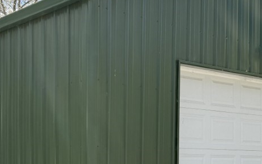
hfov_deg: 28.8
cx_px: 90
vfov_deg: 18.0
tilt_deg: +1.0
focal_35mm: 71
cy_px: 159
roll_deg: -0.6
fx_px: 507
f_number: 1.78
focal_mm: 6.76
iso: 80
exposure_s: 1/1653
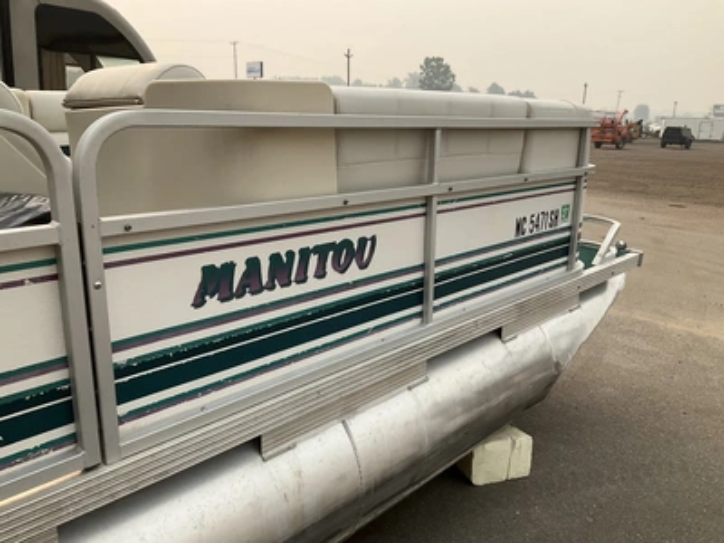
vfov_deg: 48.2
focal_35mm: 29
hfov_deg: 61.7
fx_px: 607
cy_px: 272
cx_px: 362
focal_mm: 3
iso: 25
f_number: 1.8
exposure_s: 1/1121
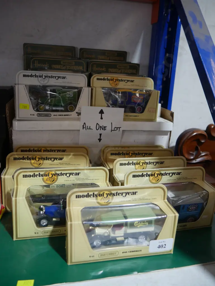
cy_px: 143
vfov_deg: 59.9
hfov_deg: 46.8
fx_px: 248
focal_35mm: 30
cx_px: 108
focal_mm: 15
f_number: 3.6
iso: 320
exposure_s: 1/60
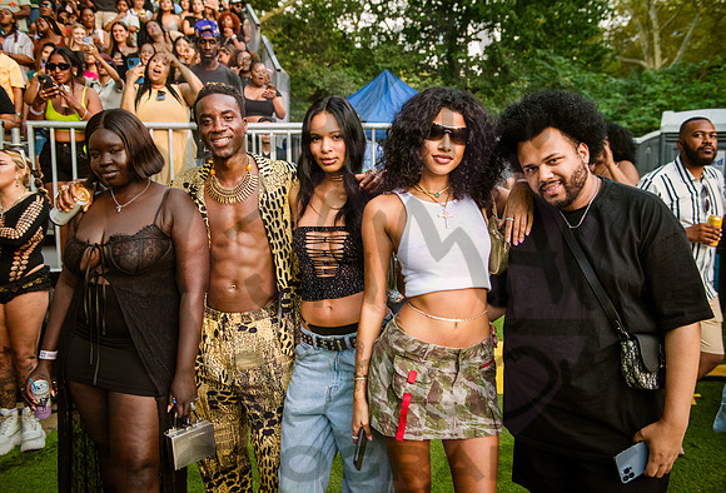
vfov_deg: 42.6
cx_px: 387
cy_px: 232
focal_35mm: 31
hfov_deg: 59.7
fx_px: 632
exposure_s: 1/80
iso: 4000
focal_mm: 29
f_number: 3.2
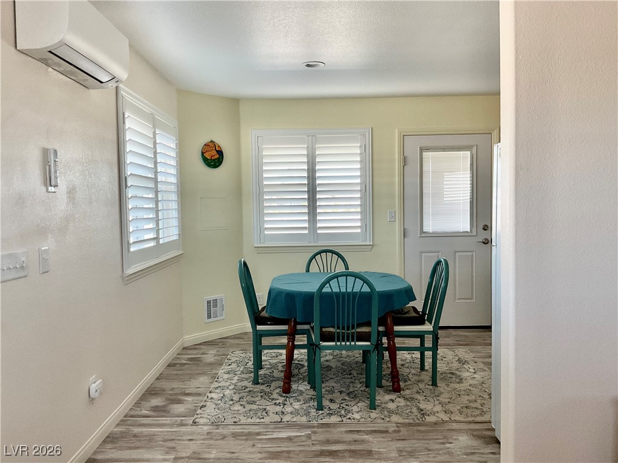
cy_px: 232
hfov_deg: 61.7
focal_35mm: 29
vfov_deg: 48.2
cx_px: 309
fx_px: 517
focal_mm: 3
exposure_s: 1/60
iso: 64
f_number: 1.8
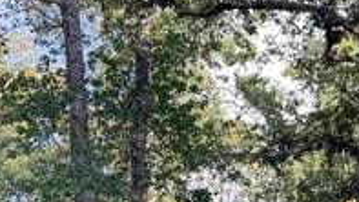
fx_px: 809
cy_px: 368
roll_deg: -1.4
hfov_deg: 24.4
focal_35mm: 85
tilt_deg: +2.9
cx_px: 308
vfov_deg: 12.9
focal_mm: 6.76
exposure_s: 1/440
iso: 100
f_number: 1.78
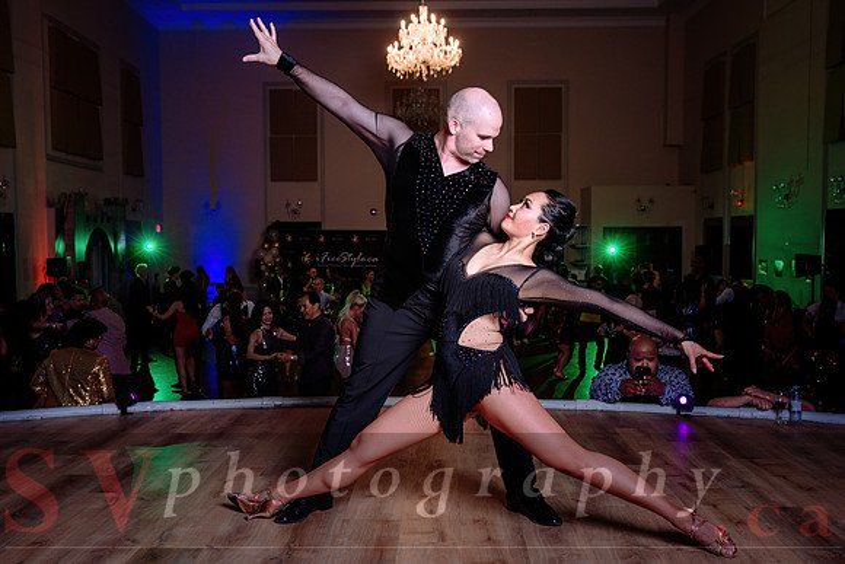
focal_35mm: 40
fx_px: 930
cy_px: 308
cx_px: 405
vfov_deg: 33.7
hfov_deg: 48.9
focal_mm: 34.5
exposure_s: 1/80
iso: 500
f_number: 4
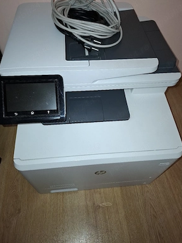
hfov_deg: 56.9
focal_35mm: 24
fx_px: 168
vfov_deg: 71.5
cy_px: 117
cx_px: 92
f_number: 1.8
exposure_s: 1/100
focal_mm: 5.54
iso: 200
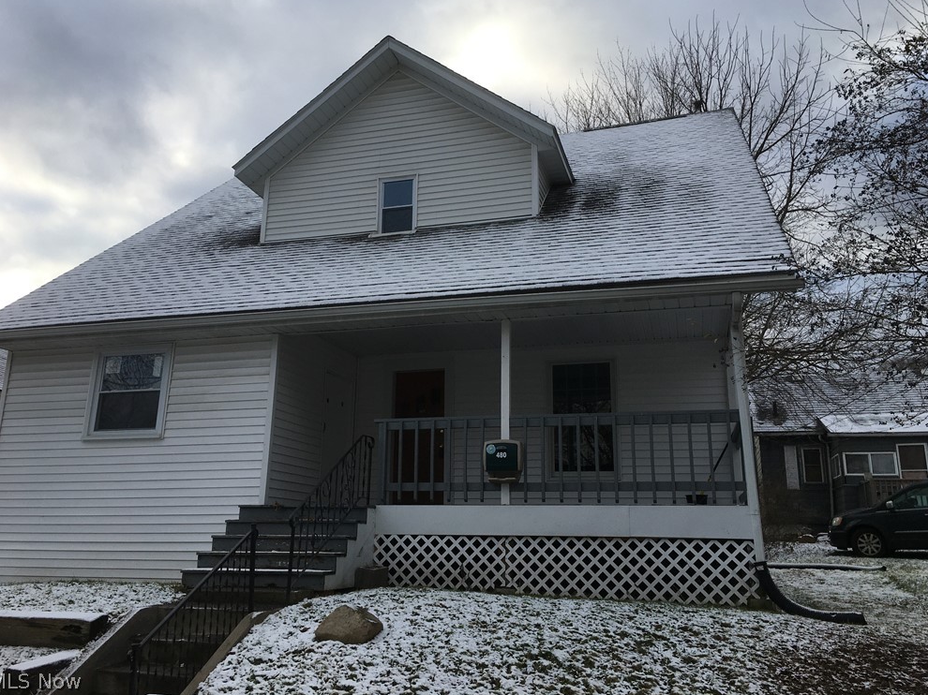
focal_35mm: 30
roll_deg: -1.9
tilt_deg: +17.4
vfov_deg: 46.8
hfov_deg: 60.0
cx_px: 464
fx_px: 804
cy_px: 337
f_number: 2.2
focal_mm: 4.15
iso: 25
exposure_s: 1/686
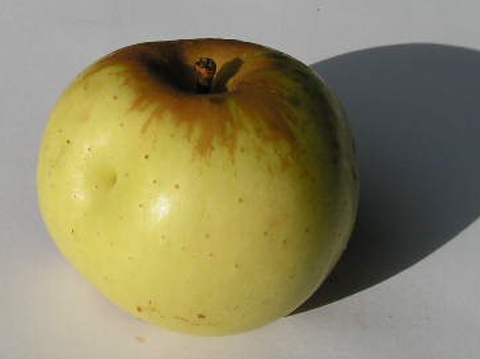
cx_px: 181
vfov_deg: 23.2
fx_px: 873
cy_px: 159
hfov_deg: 30.6
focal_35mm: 63
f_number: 4.8
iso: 64
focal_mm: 6
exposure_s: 1/1600
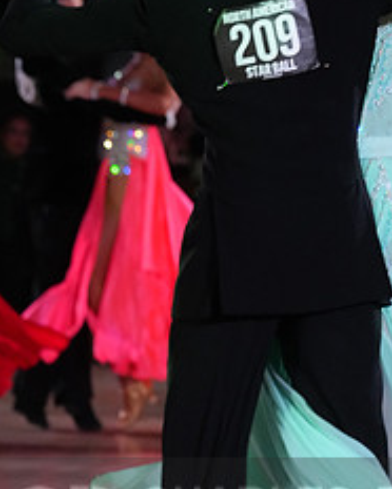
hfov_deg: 4.3
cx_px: 271
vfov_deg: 5.3
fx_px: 5228
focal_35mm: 361
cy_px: 529
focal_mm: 154
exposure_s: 1/250
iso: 4000
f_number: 5.6
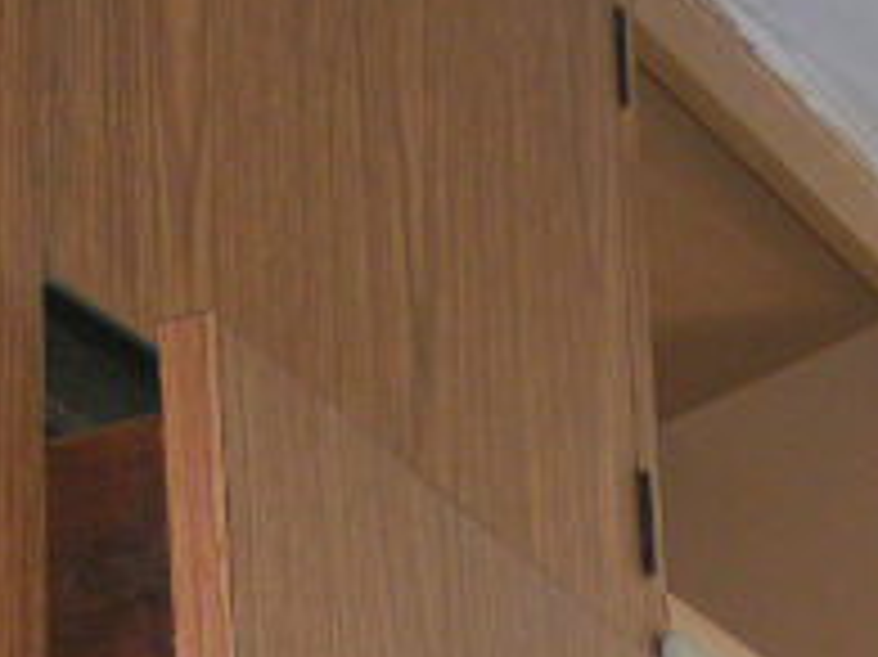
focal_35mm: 161
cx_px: 531
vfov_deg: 9.0
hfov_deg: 12.3
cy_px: 954
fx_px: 4081
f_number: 2.8
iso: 200
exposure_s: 1/50
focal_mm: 7.6
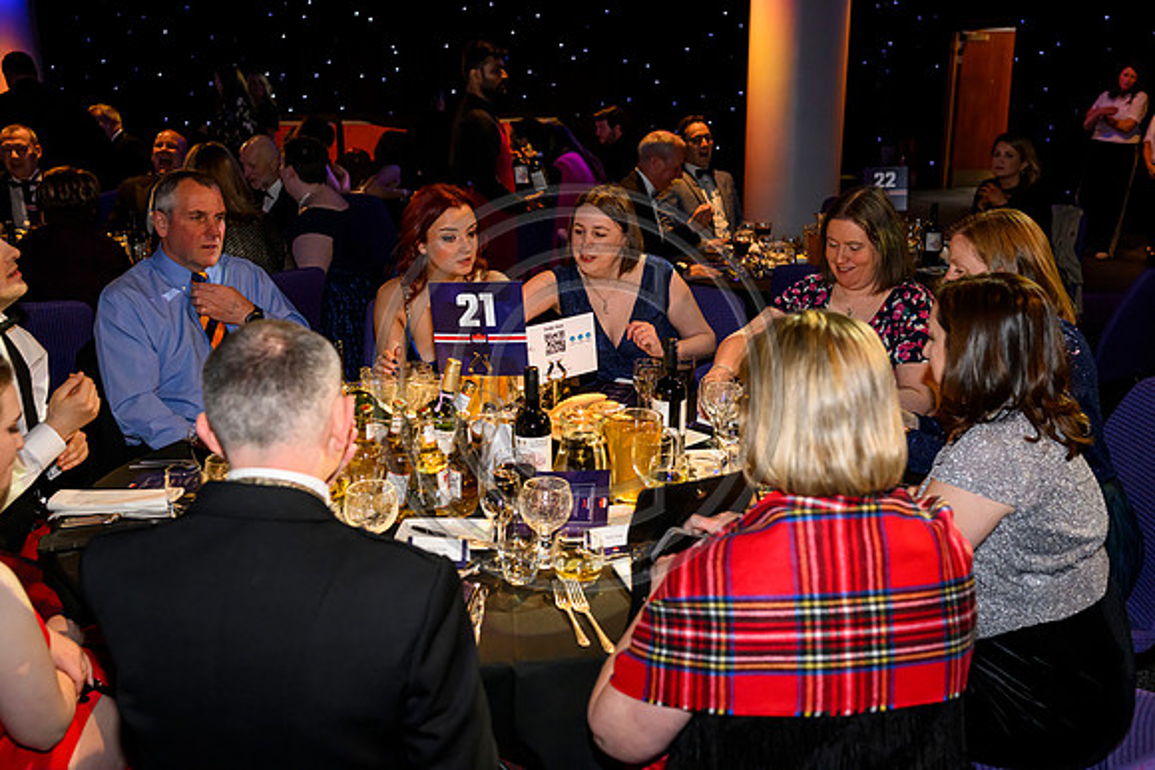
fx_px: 1123
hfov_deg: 54.4
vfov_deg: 37.9
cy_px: 385
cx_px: 578
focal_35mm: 35
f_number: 4
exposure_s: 1/160
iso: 4000
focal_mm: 35
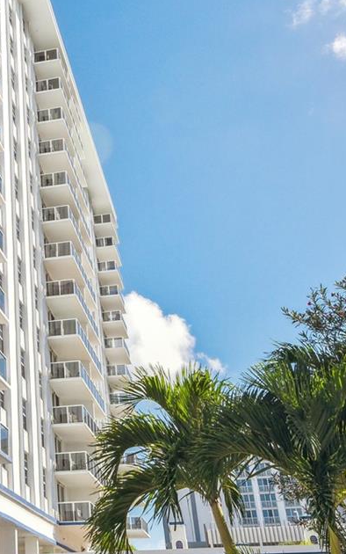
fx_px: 799
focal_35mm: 53
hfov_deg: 23.2
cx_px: -17
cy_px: 203
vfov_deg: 37.9
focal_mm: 16
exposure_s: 1/1000
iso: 250
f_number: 8
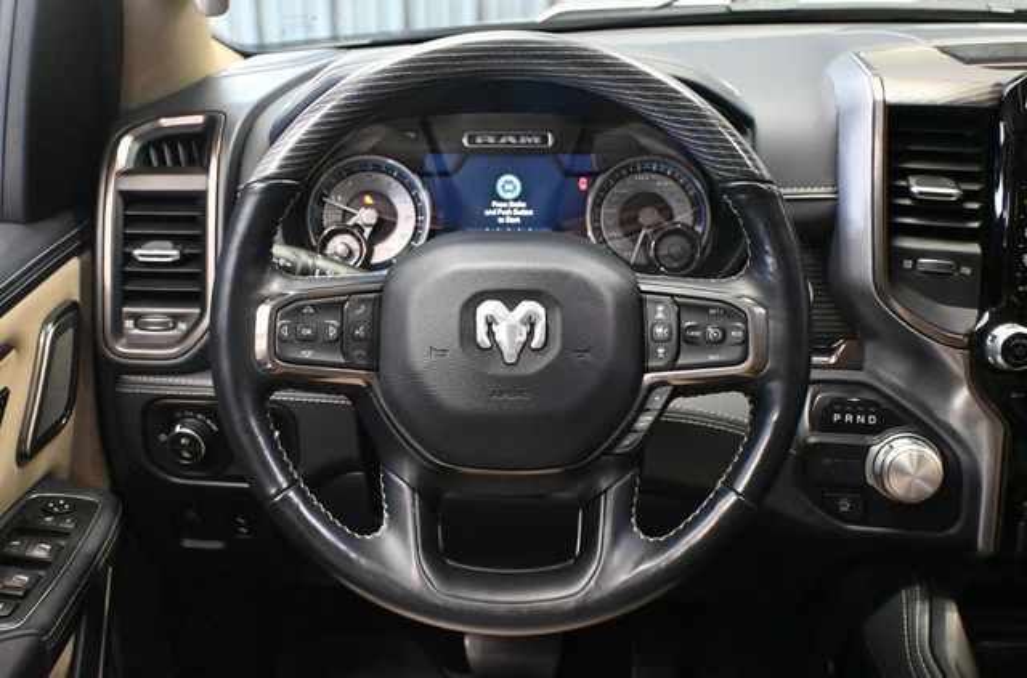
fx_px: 1110
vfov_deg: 34.0
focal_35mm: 39
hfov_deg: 49.7
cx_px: 514
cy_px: 339
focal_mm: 26
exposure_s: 1/60
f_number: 4.5
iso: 11400
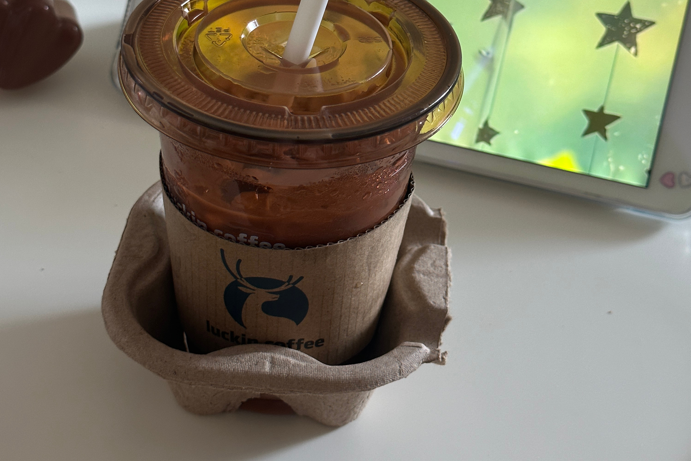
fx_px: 1286
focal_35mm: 67
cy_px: 126
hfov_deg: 30.1
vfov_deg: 20.2
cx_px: 345
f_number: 1.78
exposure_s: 1/50
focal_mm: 6.86
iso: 100
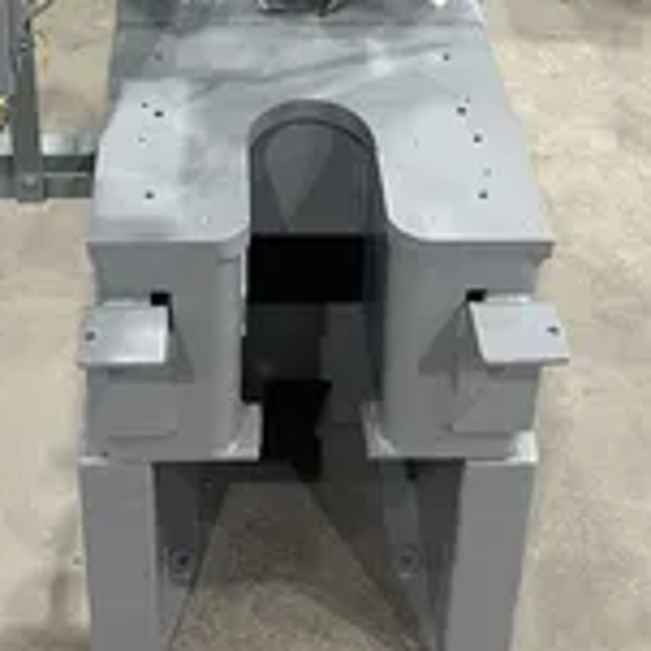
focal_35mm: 61
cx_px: 237
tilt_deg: -25.5
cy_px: -164
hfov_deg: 28.0
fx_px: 1298
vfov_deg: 24.9
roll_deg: +0.8
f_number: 1.5
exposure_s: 1/60
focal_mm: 5.7
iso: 160
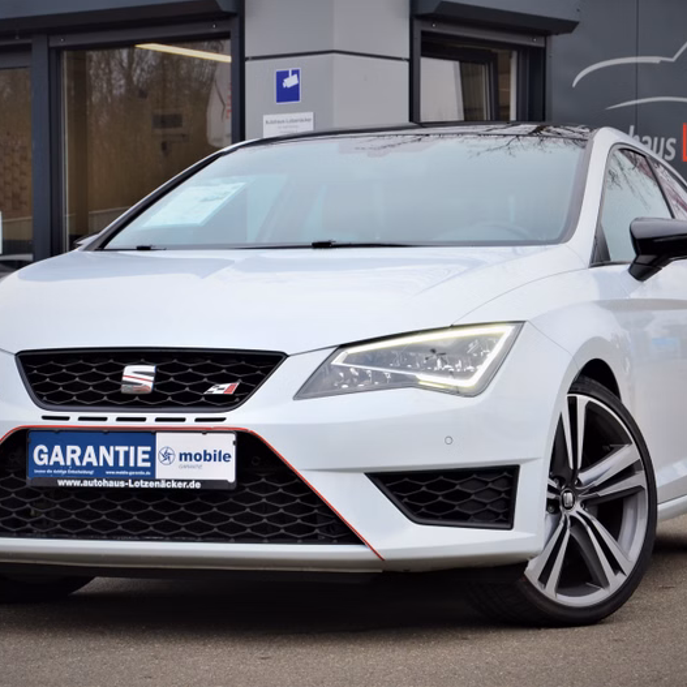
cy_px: 343
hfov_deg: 15.6
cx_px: 339
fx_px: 2515
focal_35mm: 112
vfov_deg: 15.6
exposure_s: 1/60
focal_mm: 58
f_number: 10
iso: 200
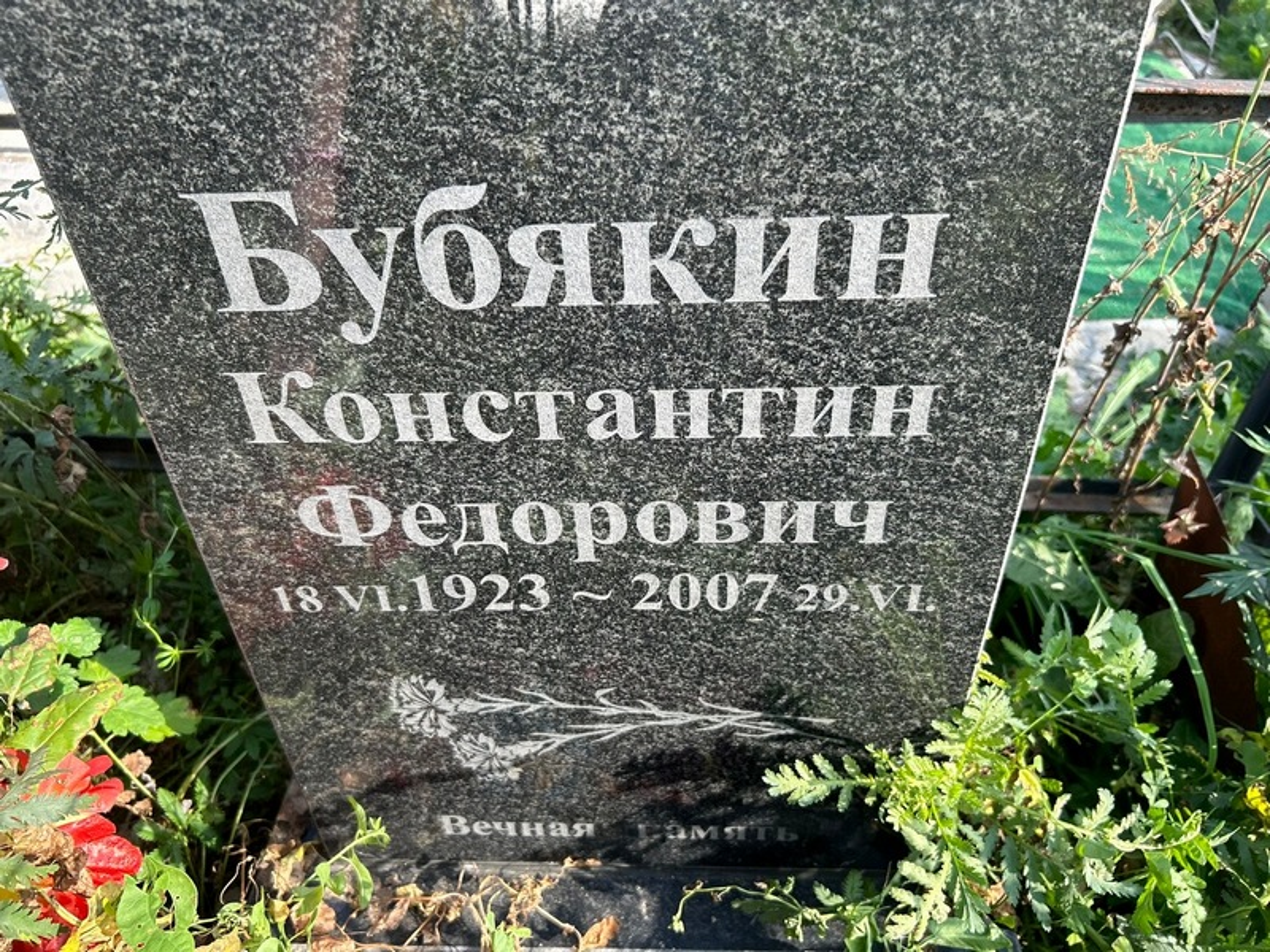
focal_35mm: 26
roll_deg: -2.4
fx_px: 954
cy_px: 476
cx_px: 635
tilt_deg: -37.5
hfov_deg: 67.3
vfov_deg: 53.1
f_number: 1.5
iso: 50
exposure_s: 1/578
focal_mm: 5.7
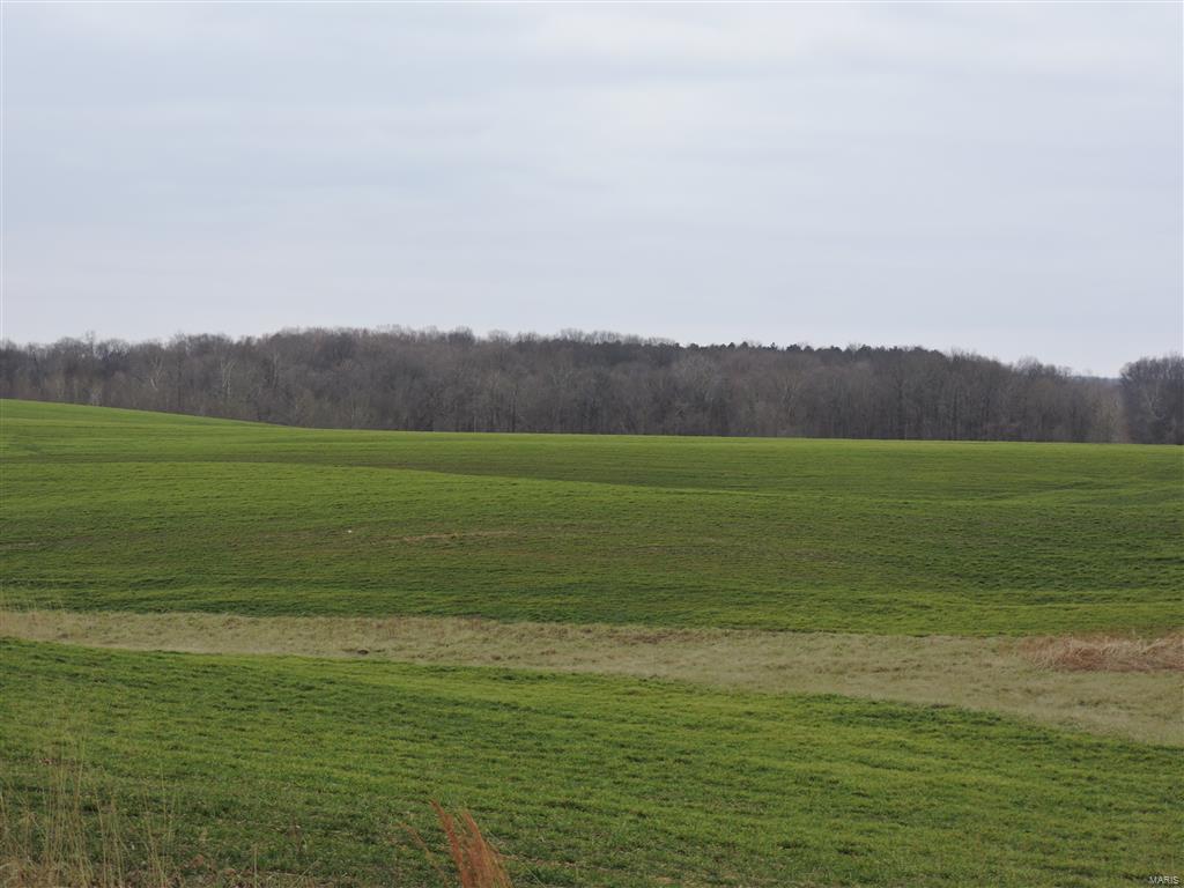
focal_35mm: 90
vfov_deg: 16.4
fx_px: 3078
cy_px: 444
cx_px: 592
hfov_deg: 21.8
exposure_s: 1/160
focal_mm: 16.1
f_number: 4.1
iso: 100
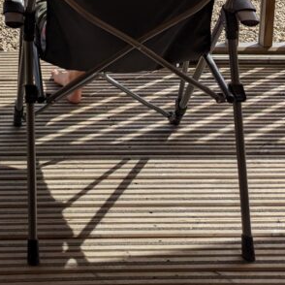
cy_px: -158
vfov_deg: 19.8
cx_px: -37
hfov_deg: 22.0
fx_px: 689
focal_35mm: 74
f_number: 1.85
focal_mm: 6.81
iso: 44
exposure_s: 1/2020
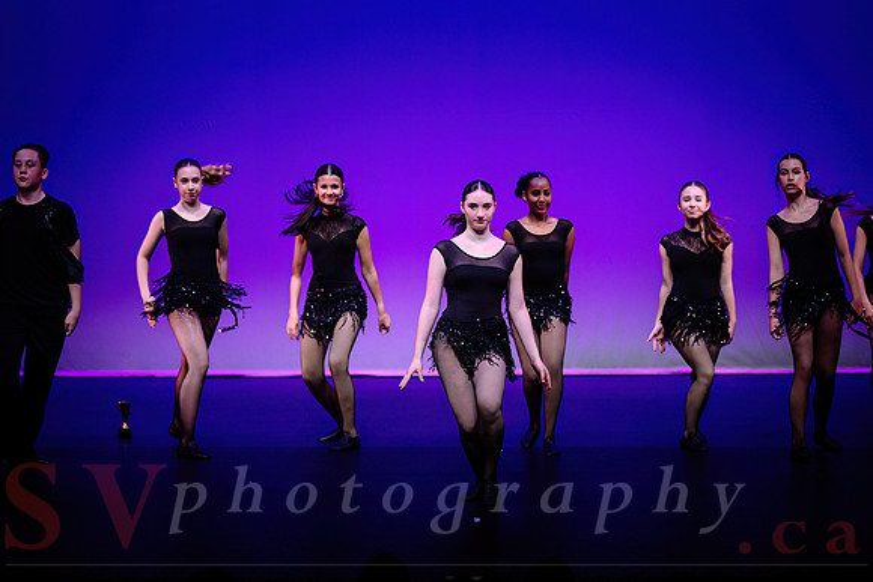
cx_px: 436
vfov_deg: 10.2
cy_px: 291
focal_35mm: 135
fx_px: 3274
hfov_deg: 15.2
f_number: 2.8
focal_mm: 135
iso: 1250
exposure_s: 1/800
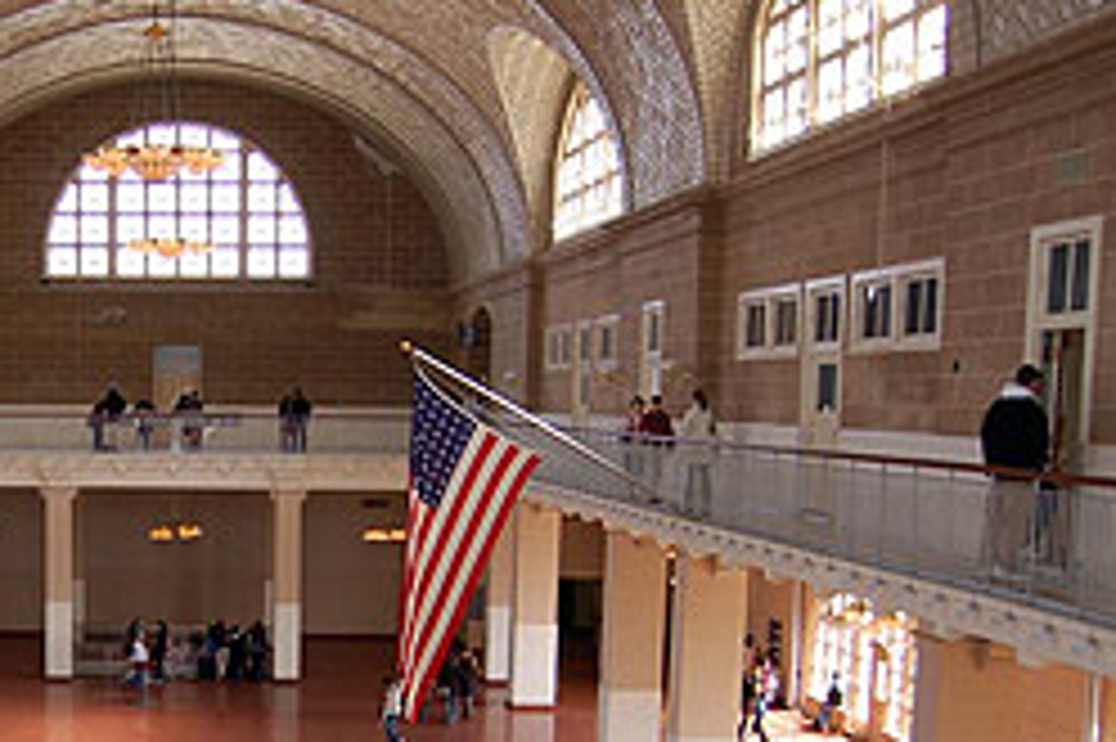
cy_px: 569
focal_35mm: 49
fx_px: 1518
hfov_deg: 38.3
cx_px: 166
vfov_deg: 27.1
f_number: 3.5
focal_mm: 18
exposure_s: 1/125
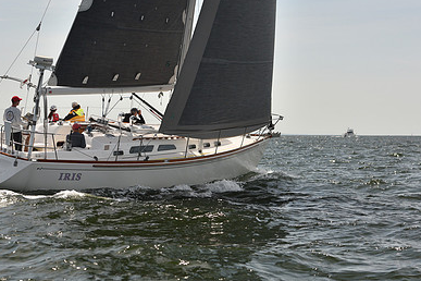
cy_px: 118
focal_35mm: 105
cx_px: 178
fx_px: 1228
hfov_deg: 19.4
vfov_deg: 13.0
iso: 250
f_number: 4.5
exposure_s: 1/1250
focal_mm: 70
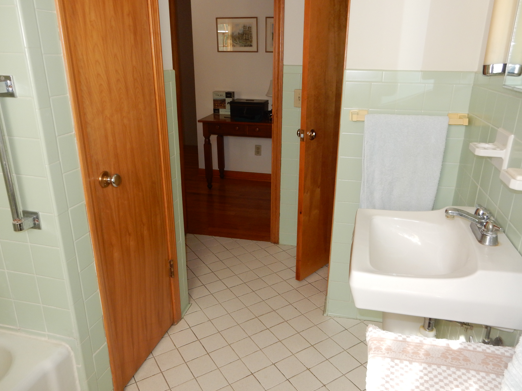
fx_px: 392
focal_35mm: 26
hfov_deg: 67.3
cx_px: 270
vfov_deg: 53.1
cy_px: 194
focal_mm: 4.5
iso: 200
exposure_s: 1/30
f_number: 3.7
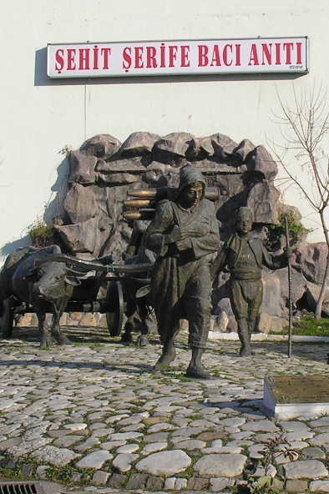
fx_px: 865
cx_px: 200
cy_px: 227
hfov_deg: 21.5
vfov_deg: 31.9
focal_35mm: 63
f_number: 5.6
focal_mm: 8.9
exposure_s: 1/276
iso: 50
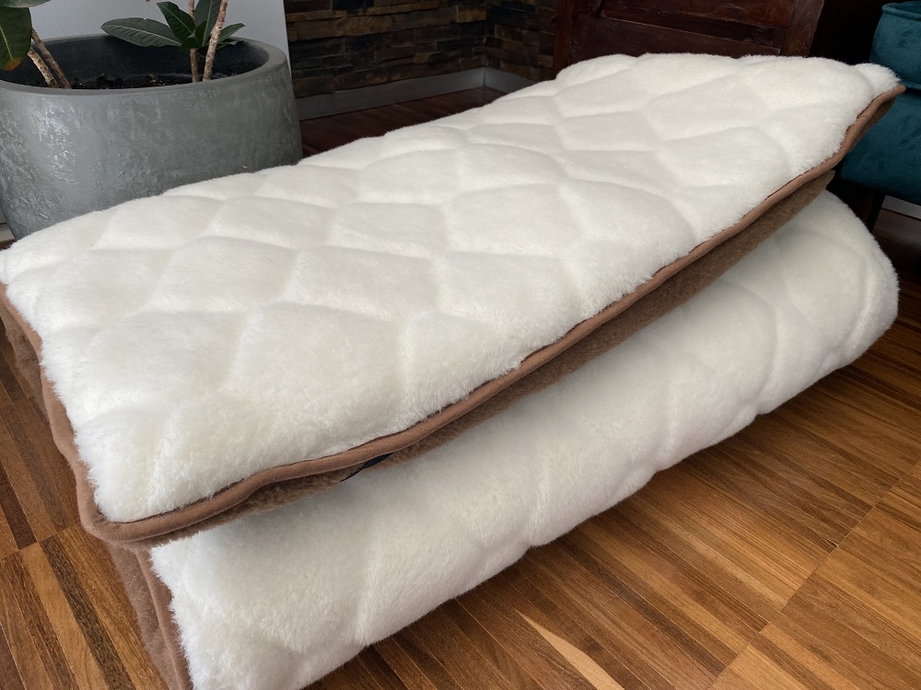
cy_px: 345
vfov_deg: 53.1
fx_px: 692
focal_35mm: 26
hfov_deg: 67.3
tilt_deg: -33.0
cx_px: 460
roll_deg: -2.5
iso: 125
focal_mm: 4.25
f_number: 1.8
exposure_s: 1/121
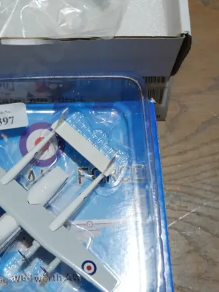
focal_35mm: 84
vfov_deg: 22.8
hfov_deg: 17.5
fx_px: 708
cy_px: 41
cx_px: 55
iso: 200
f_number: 4.5
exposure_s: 1/125
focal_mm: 18
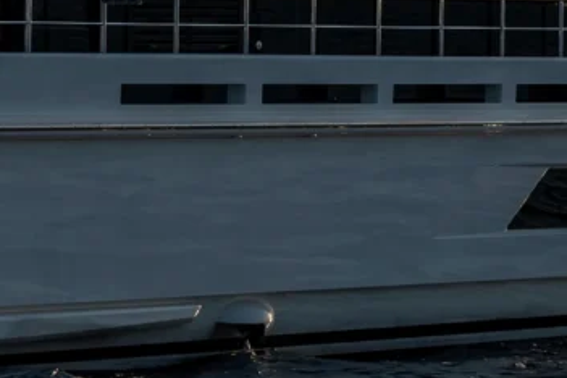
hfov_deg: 6.5
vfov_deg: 4.3
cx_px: 231
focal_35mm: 317
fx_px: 4992
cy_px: -284
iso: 100
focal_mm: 58
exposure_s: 1/320
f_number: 7.1
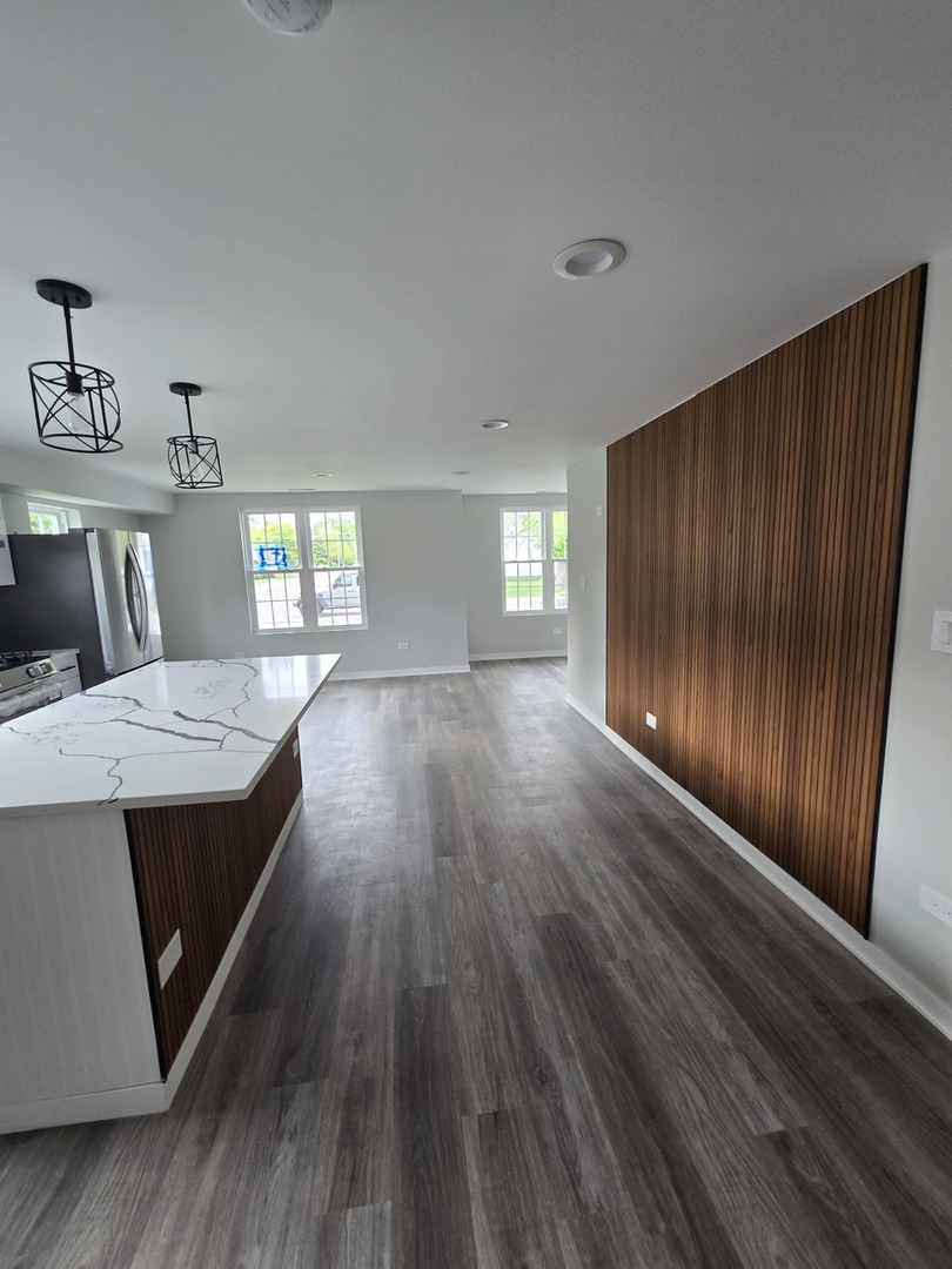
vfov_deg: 106.2
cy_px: 634
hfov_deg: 89.9
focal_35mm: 13
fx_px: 477
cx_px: 476
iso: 125
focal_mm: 2.2
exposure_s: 1/60
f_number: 2.2
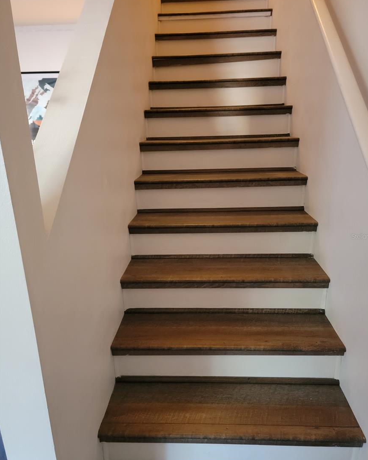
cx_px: 190
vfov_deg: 66.0
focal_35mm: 26
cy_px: 236
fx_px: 354
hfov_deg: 54.9
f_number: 1.8
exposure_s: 1/24
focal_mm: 6.7
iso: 800
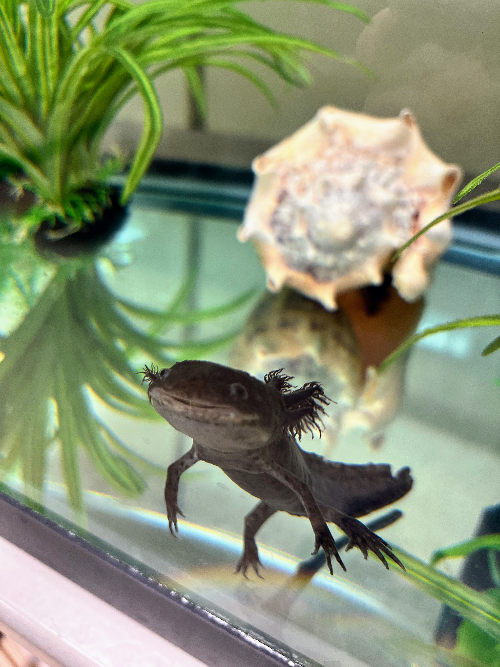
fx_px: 501
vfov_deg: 67.3
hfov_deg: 53.1
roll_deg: +0.1
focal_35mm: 26
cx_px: 250
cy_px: 334
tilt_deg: -38.6
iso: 125
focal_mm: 5.7
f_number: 1.5
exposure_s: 1/104
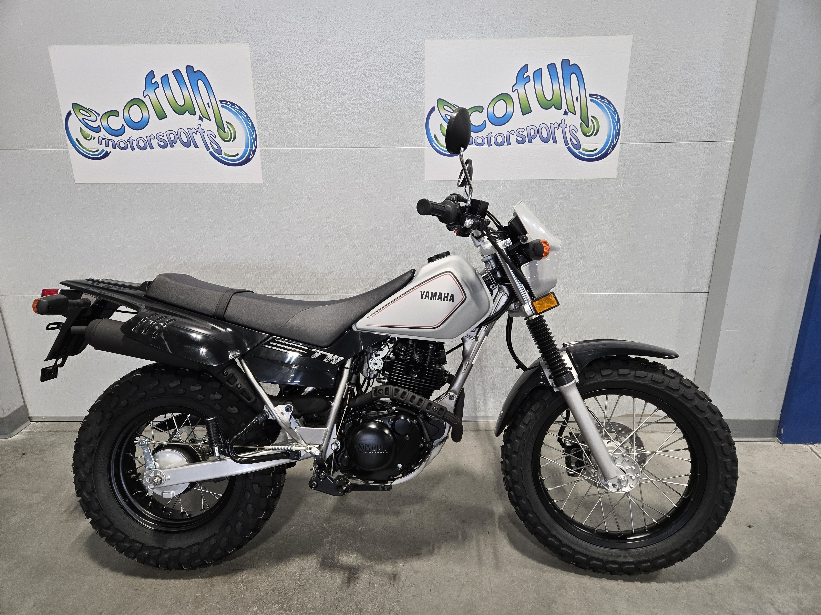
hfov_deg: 73.9
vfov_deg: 58.9
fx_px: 545
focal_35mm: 23
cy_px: 308
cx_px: 410
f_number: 1.8
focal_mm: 5.4
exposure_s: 1/120
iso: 200
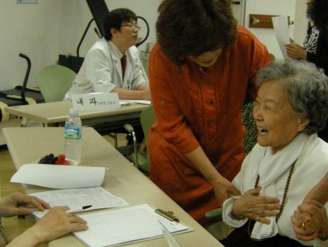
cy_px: 130
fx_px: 550
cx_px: 143
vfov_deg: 25.3
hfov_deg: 33.2
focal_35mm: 58
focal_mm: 7.5
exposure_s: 1/62.8
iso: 287
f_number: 2.7
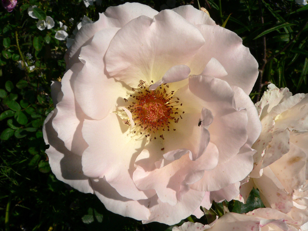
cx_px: 154
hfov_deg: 51.4
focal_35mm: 36
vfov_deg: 39.7
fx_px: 320
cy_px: 116
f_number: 7.3
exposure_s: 1/1000
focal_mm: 6
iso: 100
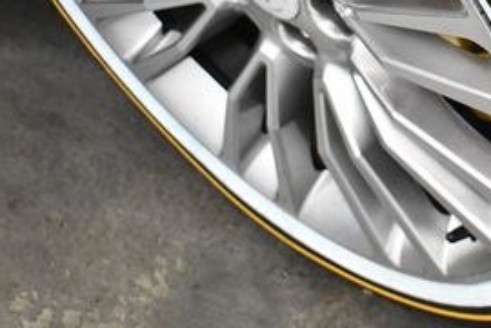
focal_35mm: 109
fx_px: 1487
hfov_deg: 18.2
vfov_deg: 12.3
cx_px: 507
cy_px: -56
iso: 2200
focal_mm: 31
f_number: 4.2
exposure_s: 1/125
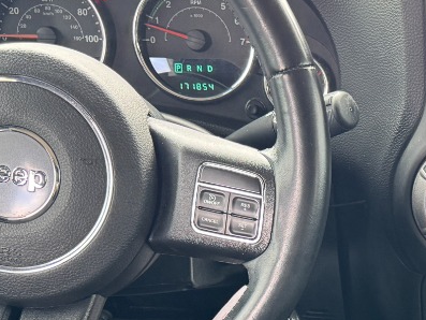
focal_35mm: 87
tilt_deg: -27.6
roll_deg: -2.1
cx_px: 558
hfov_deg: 20.5
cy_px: 406
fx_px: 1071
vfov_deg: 16.2
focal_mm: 6.76
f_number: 1.78
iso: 200
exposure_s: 1/106
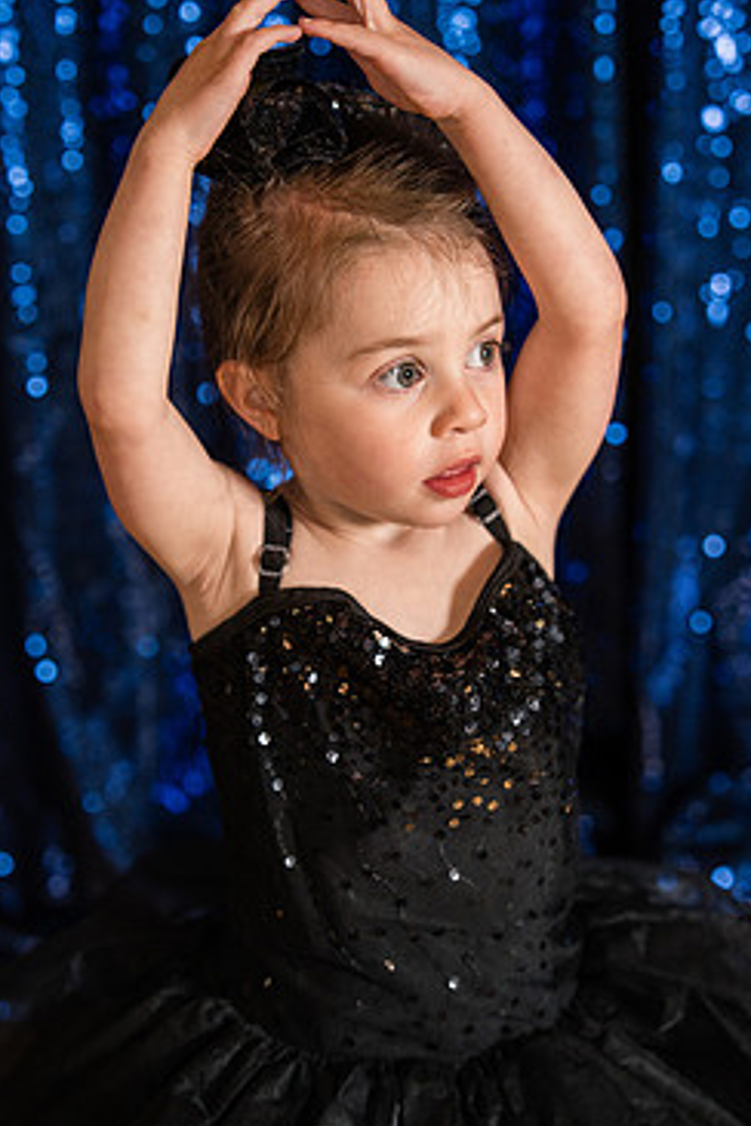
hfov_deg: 18.2
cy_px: 557
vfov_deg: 27.0
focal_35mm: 75
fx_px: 2347
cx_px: 351
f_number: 2.8
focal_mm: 61
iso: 400
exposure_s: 1/250
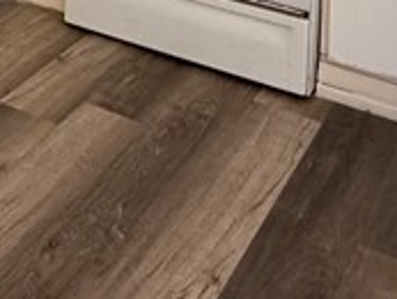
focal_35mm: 83
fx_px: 953
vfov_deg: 14.2
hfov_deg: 21.5
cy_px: -343
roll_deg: -0.9
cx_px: -108
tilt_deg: -2.6
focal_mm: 2.22
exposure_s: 1/121
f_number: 2.2
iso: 200
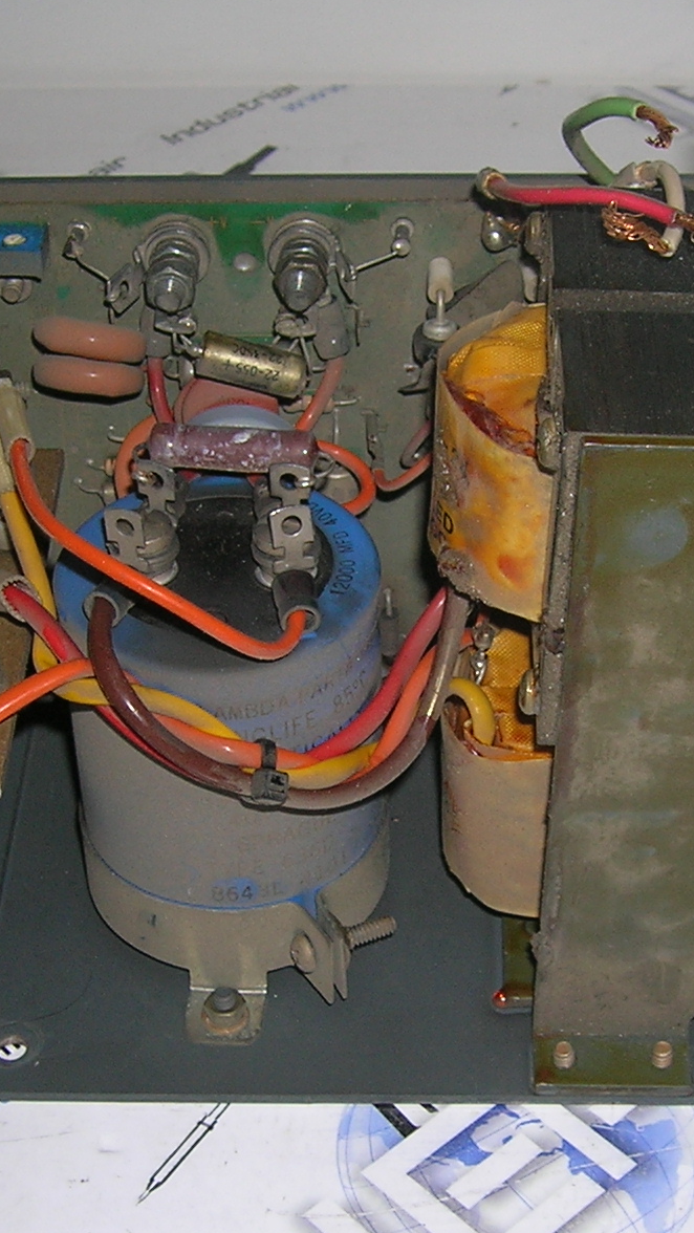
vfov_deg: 29.3
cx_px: 453
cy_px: 707
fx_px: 2354
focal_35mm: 72
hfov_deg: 16.7
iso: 50
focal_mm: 5.7
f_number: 2.9
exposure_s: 1/60.1
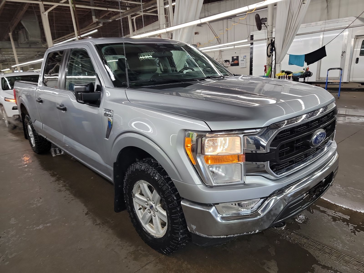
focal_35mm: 24
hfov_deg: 71.6
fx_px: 252
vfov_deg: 56.8
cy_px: 136
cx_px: 182
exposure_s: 1/59
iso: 78
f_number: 1.8
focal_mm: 6.7
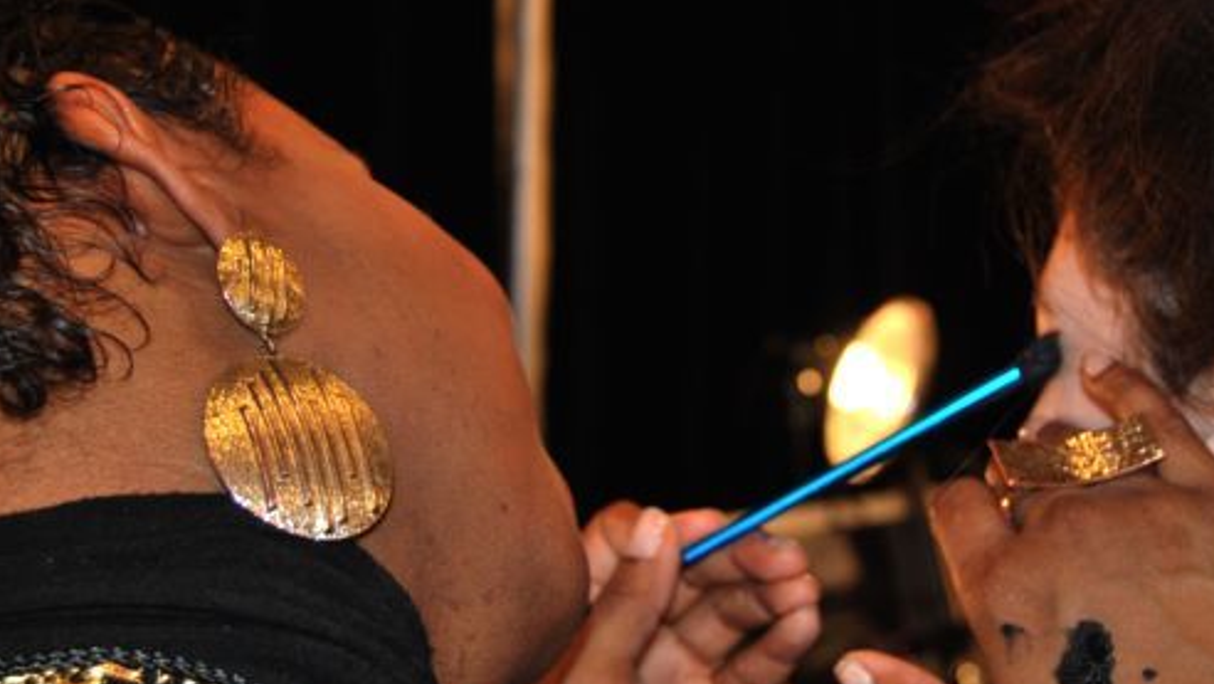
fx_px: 2544
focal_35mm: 79
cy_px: 273
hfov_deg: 26.8
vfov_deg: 15.3
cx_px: 701
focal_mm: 38
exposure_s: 1/60
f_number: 5
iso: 200
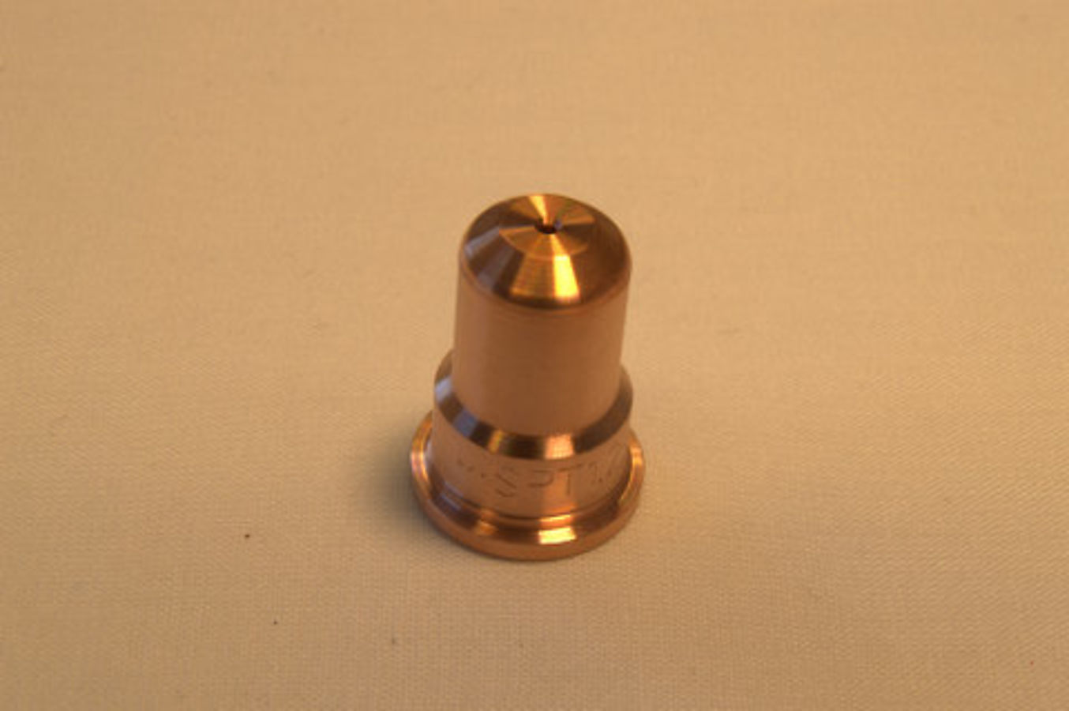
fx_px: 2314
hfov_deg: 26.0
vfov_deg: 17.5
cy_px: 356
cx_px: 534
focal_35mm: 78
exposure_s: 1/1.6
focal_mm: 52
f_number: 32
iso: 100
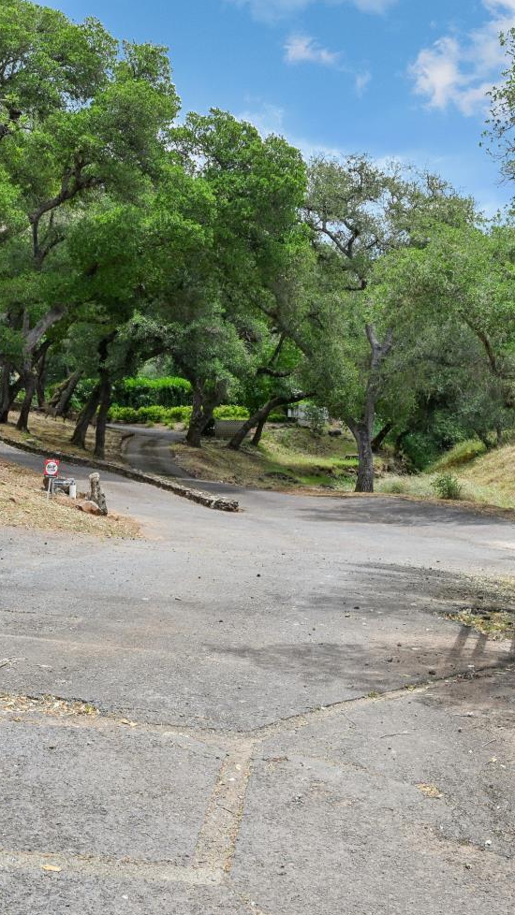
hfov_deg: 26.4
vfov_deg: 45.5
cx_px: 188
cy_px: 451
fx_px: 1093
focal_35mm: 45
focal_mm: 28
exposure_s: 1/500
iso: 800
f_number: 11
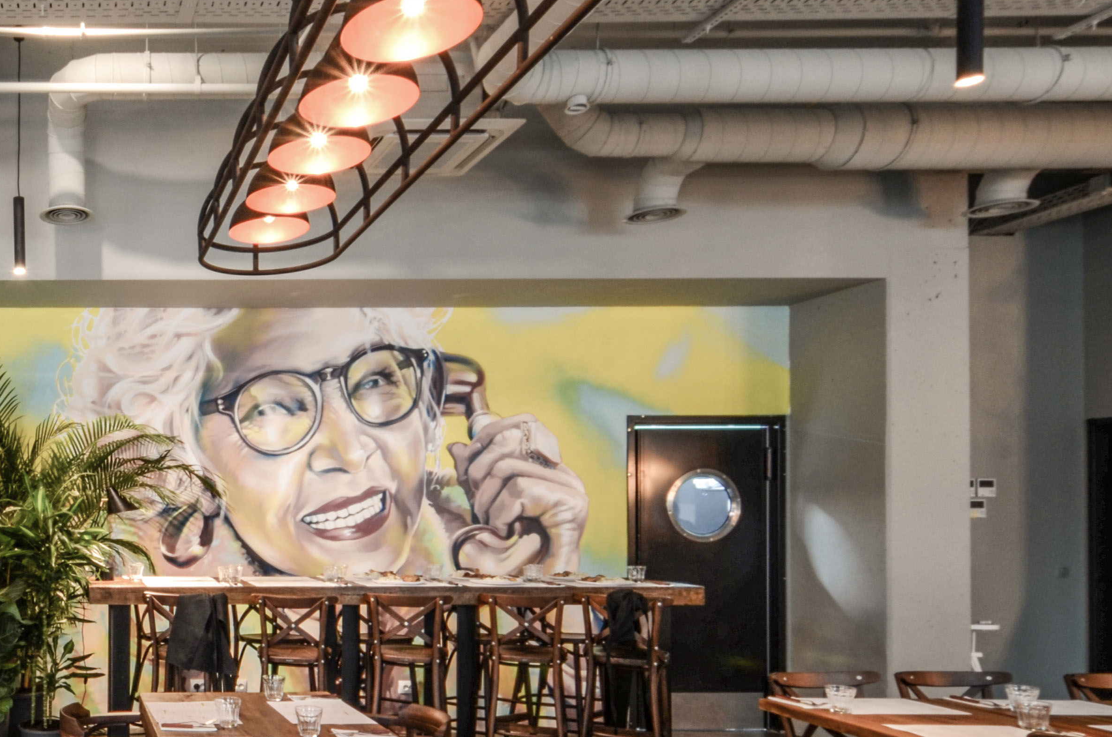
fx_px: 910
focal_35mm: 30
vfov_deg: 43.3
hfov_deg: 53.1
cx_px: 65
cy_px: 502
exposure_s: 3
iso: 125
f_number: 18
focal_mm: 9.5
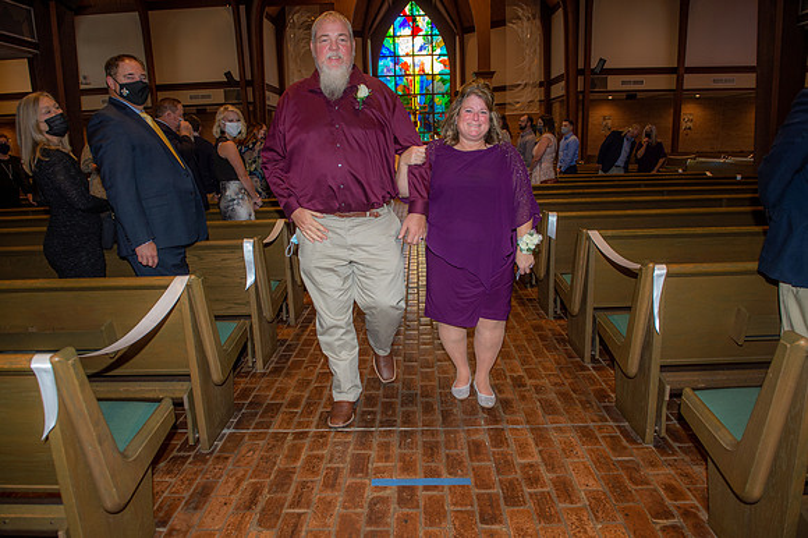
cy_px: 269
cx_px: 404
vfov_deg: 53.1
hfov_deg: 73.8
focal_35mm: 24
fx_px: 538
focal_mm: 24
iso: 1250
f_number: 5
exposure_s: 1/125
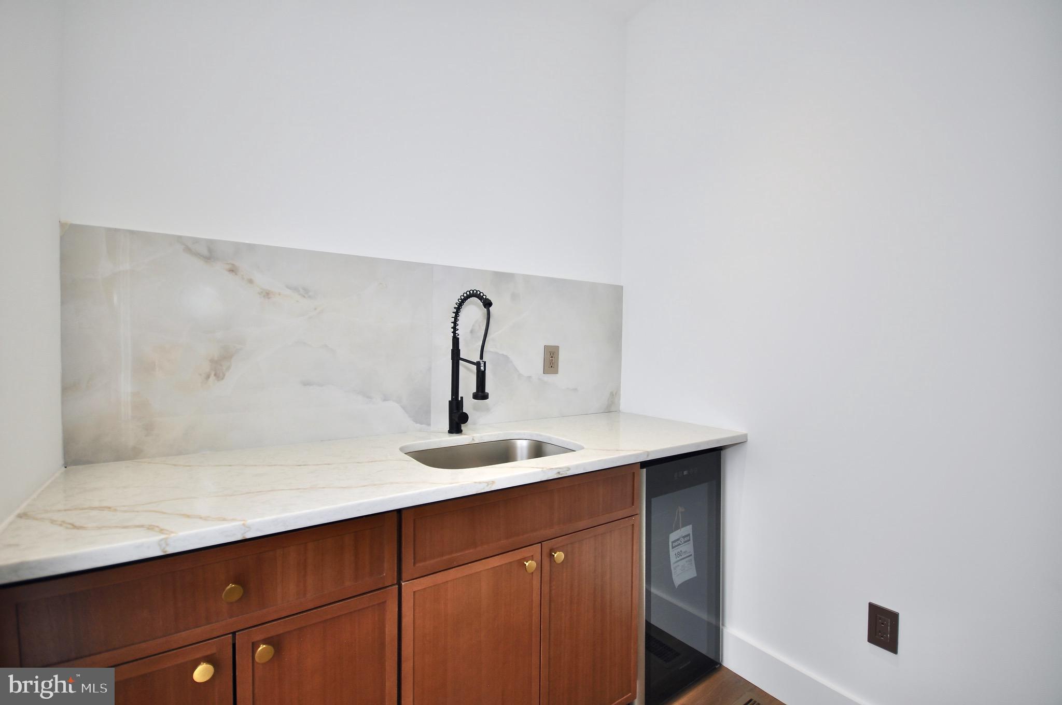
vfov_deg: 77.2
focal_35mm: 15
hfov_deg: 100.5
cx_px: 531
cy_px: 352
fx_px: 442
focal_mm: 10
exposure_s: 1/60
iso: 100
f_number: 4
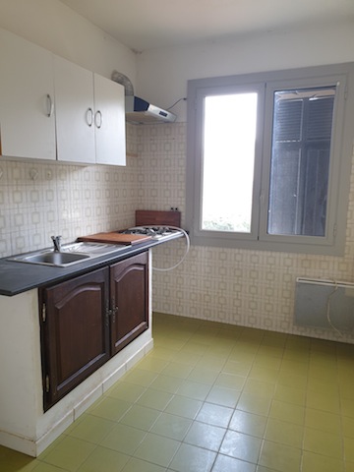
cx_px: 177
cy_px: 236
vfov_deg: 67.3
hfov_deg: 53.1
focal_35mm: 26
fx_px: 355
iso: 100
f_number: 2.4
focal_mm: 4.3
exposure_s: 1/50
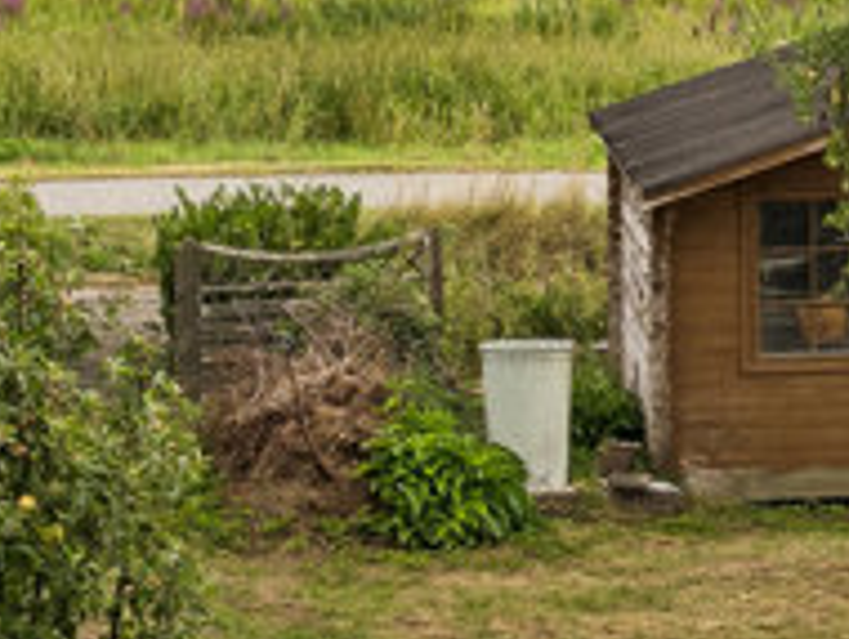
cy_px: -387
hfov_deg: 11.3
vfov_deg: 8.3
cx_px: 715
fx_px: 4273
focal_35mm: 174
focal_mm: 29
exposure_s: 1/160
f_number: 8
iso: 200
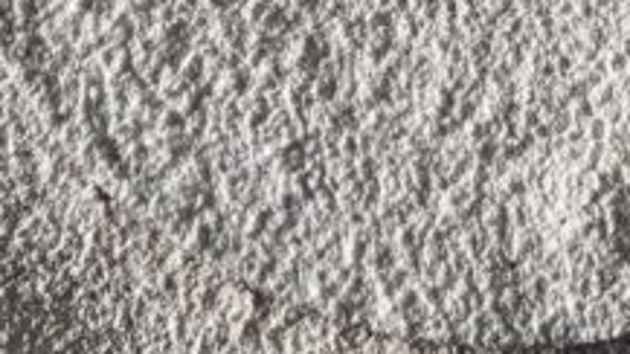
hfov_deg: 24.4
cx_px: 405
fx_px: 1453
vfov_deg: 12.6
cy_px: -302
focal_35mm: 87
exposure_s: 1/122
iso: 50
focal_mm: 4.25
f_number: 1.8
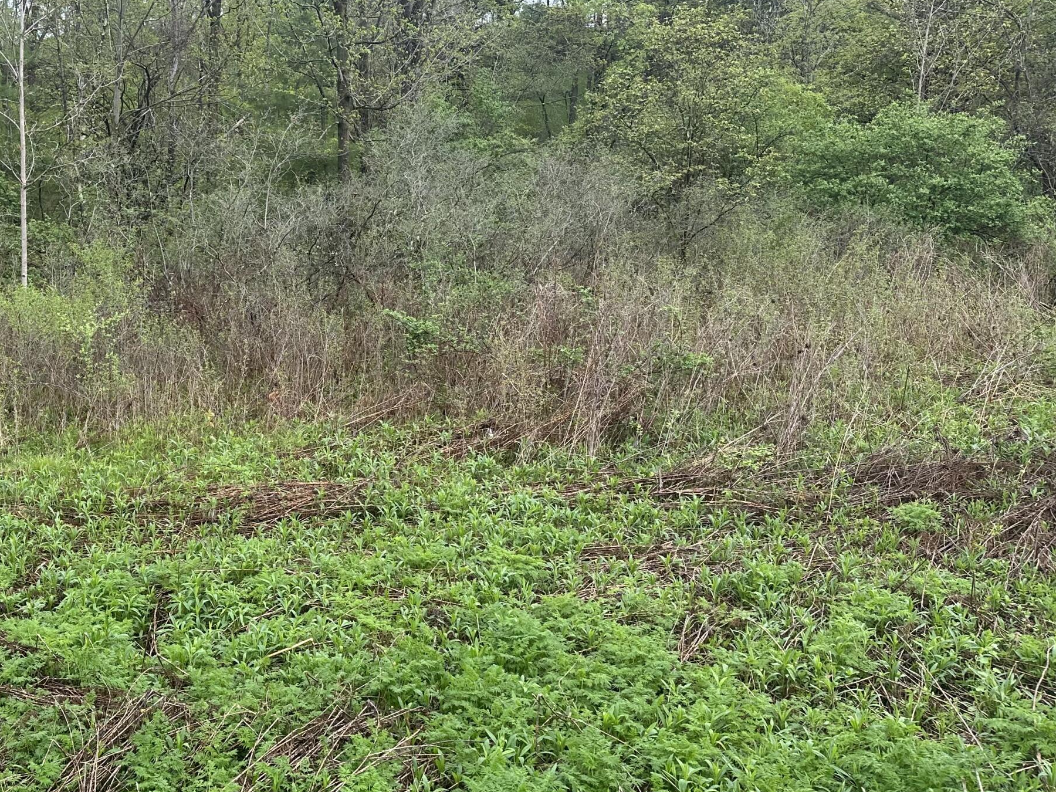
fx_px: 1220
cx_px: 278
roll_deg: +0.2
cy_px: 371
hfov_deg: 45.4
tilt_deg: -8.2
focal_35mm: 40
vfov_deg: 35.9
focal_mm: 6.86
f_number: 1.78
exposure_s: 1/452
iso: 80
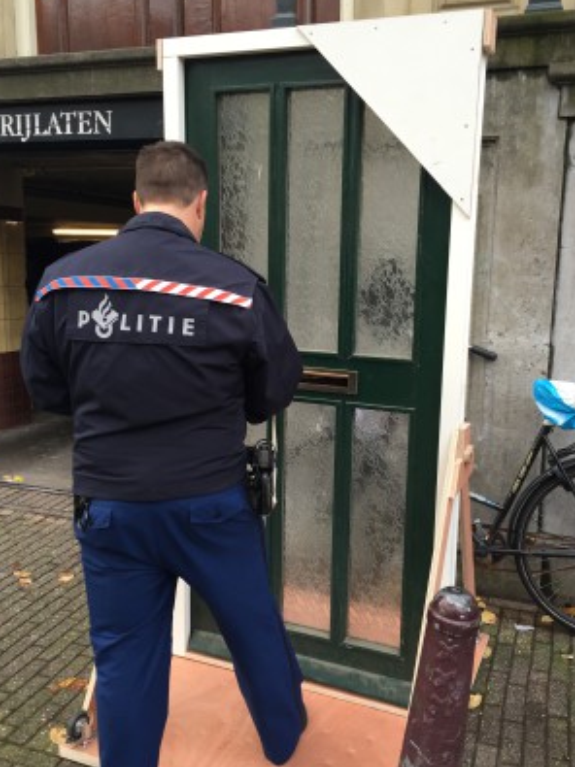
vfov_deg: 55.4
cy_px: 379
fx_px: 731
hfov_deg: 42.9
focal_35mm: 33
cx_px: 300
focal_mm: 4.15
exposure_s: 1/60
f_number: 2.2
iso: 40
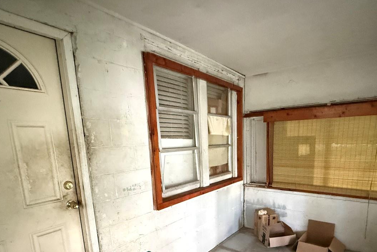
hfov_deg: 78.5
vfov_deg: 55.0
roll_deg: +1.7
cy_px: 183
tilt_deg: -10.9
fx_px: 230
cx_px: 200
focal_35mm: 22
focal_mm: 2.22
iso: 3200
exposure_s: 1/20
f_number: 2.2
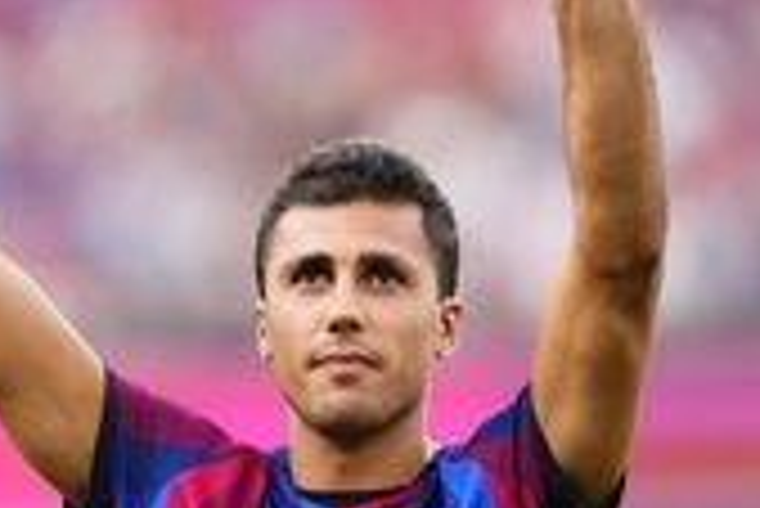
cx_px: 346
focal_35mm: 945
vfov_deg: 1.5
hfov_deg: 2.2
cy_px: 232
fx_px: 19967
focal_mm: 400
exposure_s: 1/3200
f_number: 2.8
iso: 2500
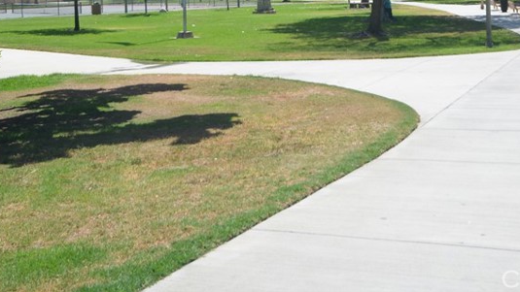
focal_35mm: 60
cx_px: 313
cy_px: -36
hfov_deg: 34.8
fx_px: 827
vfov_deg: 19.2
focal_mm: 20
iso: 160
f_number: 8
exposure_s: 1/250
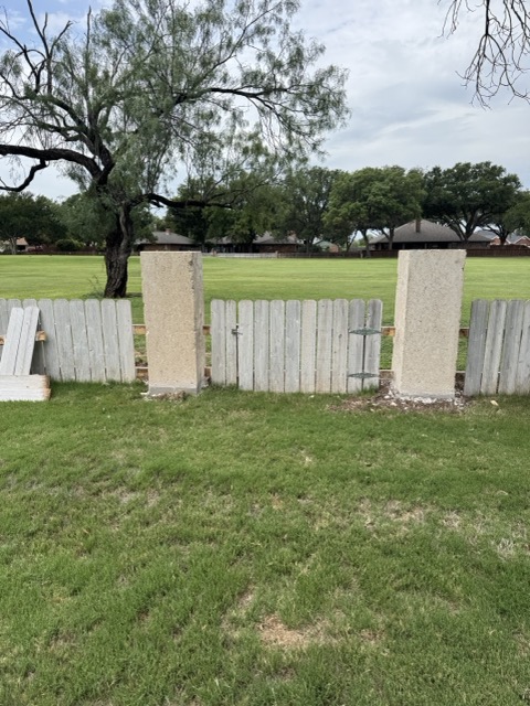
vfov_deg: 71.6
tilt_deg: -12.1
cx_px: 265
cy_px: 353
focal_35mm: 24
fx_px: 490
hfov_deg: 56.8
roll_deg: -1.2
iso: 80
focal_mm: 6.76
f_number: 1.78
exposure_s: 1/1151
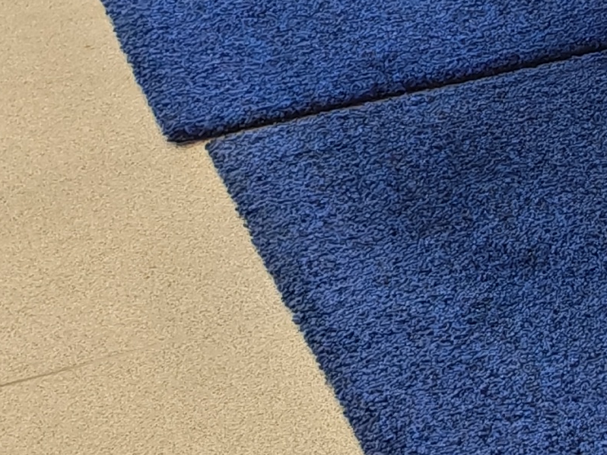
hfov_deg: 11.4
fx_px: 2700
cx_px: 1256
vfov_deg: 9.1
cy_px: -405
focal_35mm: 154
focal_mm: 6.12
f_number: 1.9
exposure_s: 1/100
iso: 208
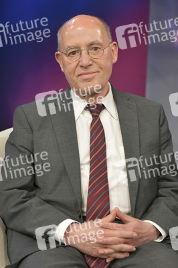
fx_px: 461
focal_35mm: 62
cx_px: 89
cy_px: 134
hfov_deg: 21.9
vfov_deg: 32.4
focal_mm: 62
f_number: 5.6
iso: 2500
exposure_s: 1/200
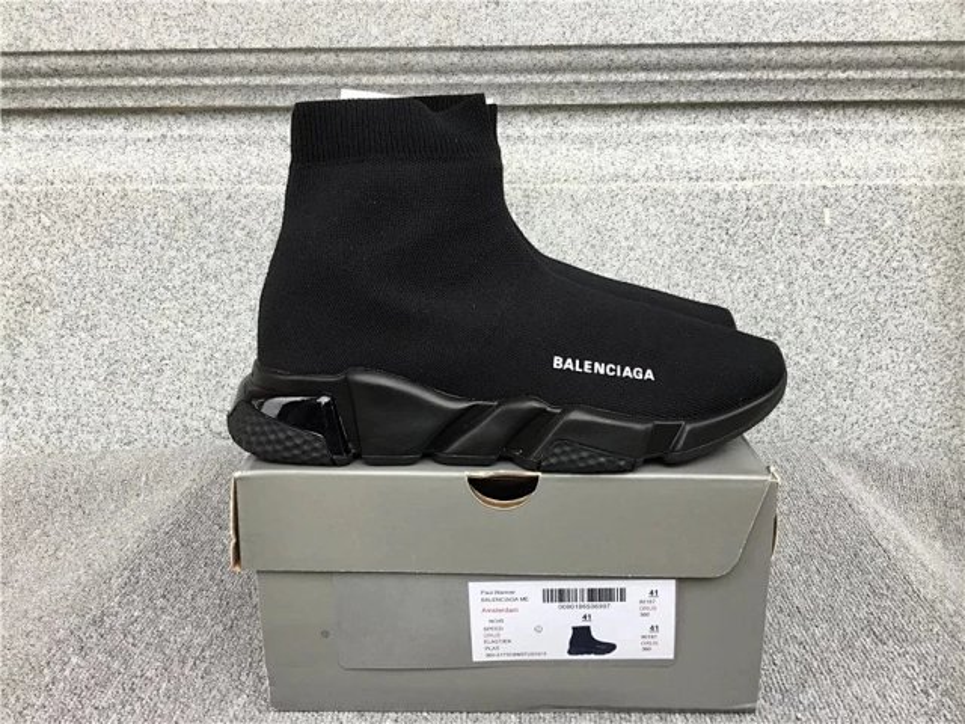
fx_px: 864
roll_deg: +1.1
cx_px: 482
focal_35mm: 31
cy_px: 362
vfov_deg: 45.4
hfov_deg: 58.4
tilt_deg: -14.8
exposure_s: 1/100
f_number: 2.4
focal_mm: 3.3
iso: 50
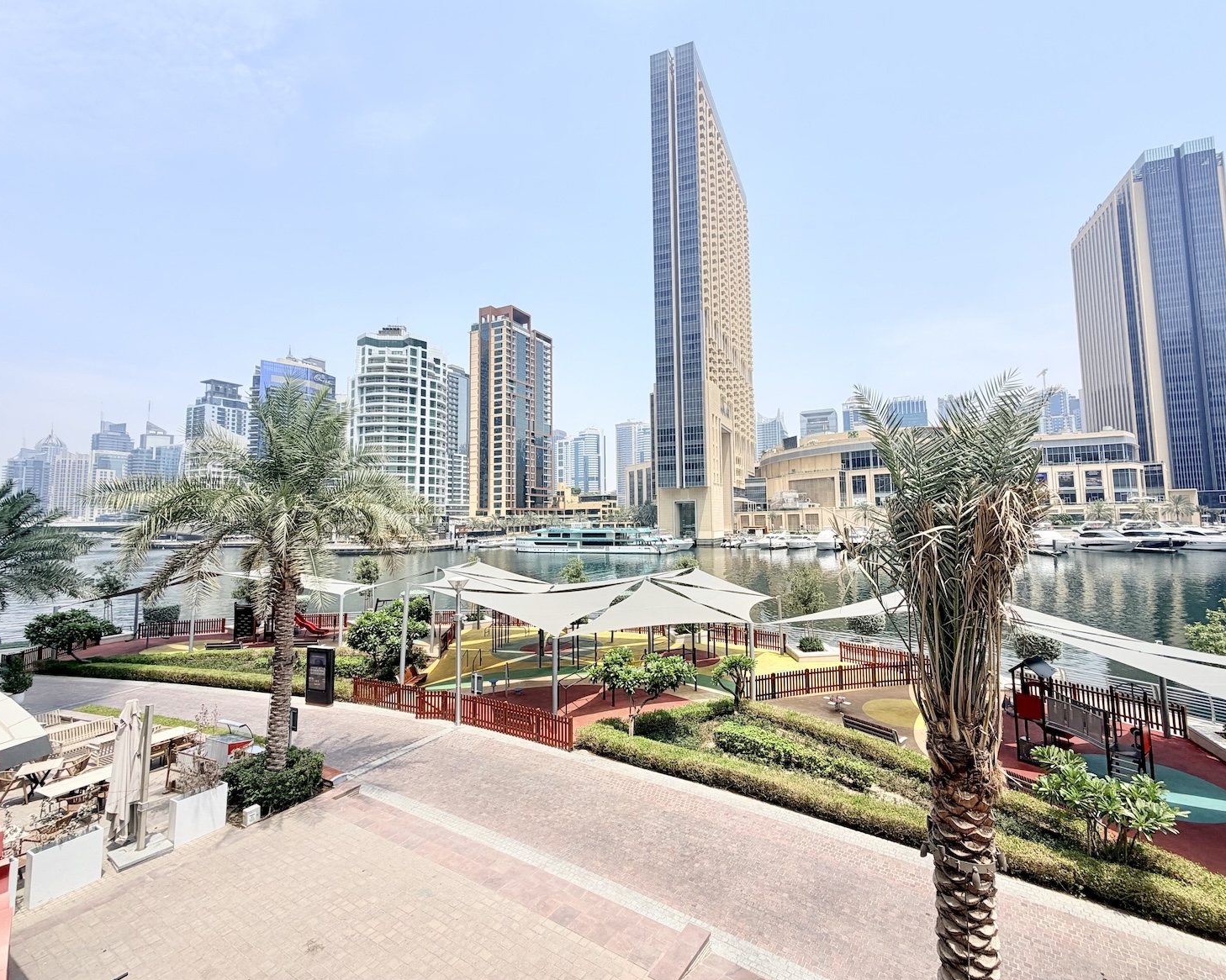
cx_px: 654
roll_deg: +1.2
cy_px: 477
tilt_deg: +3.9
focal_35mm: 15
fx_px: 544
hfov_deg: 96.7
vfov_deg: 84.0
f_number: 2.2
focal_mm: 2.22
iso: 20
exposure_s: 1/1001
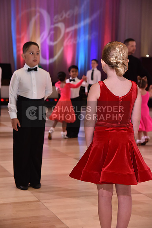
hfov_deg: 17.5
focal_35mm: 78
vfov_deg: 26.0
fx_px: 494
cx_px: 76
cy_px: 114
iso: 1600
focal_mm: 78
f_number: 5.6
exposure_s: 1/250
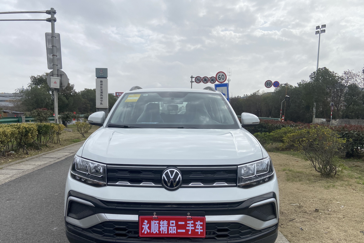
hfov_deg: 63.6
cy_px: 144
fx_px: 293
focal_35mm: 29
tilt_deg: -6.8
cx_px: 172
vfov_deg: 44.8
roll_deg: +0.2
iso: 32
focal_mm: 4.25
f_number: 1.8
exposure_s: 1/3846
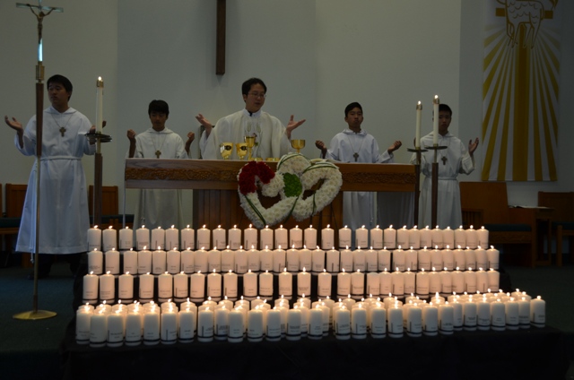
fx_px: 644
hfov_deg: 48.0
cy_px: 190
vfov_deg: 32.9
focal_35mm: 40
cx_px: 287
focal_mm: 27
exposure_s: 1/80
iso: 400
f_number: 4.5
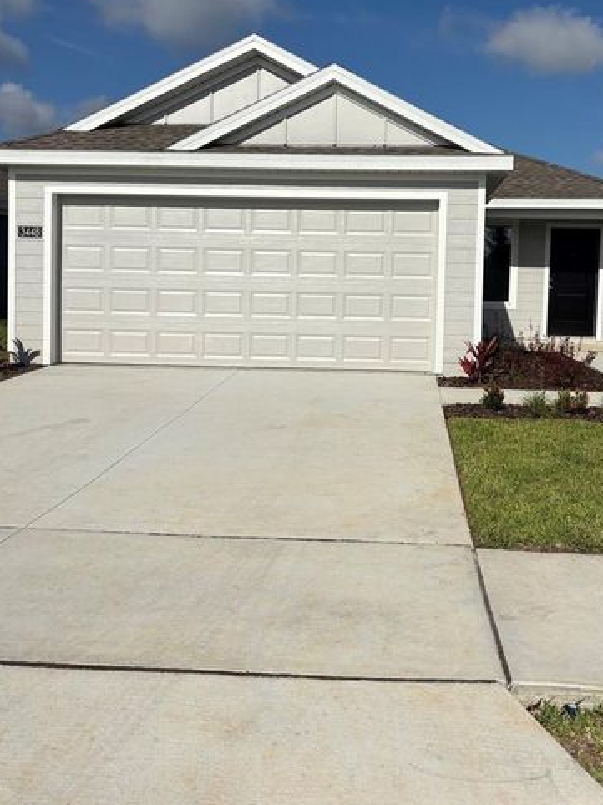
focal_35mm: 36
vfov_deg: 51.0
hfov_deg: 39.5
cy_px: 318
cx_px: 361
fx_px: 837
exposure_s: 1/14493
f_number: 1.6
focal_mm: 5.96
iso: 50
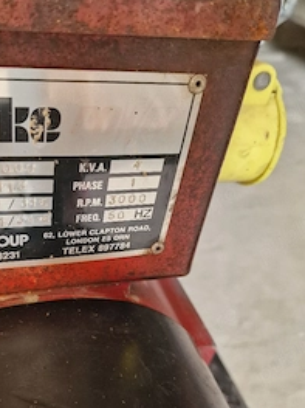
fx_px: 412
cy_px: 242
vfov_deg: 52.3
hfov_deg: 40.1
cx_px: 98
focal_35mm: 35
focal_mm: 6.4
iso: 320
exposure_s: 1/100
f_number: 1.8
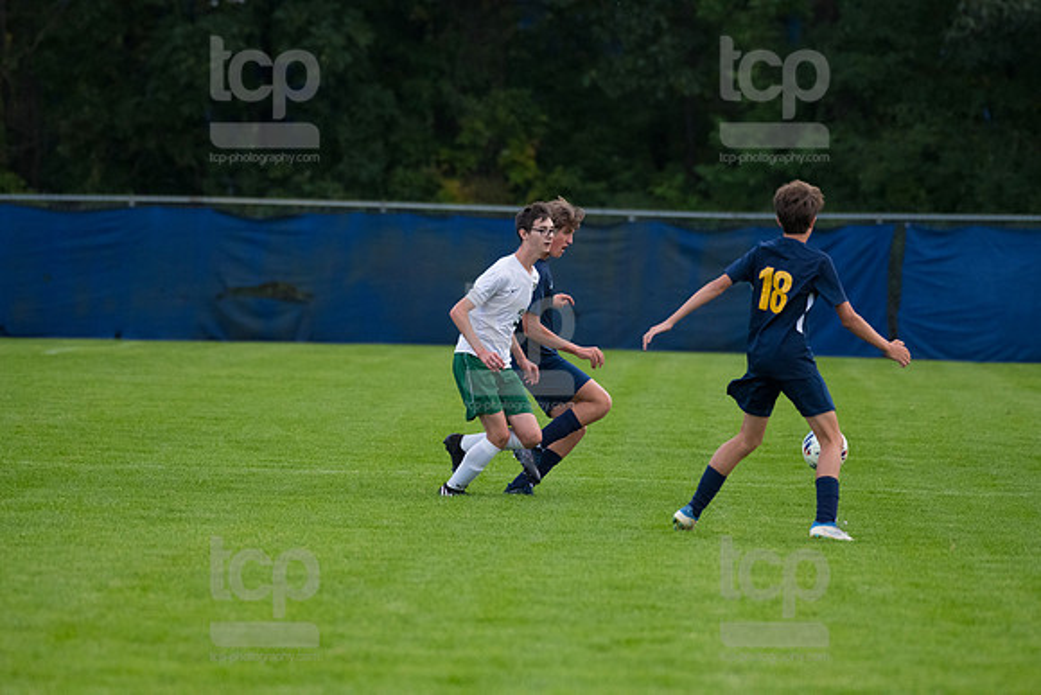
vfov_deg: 3.8
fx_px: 10412
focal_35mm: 360
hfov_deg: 5.7
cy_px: 348
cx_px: 520
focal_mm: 360
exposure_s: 1/2000
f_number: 5.6
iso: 3200
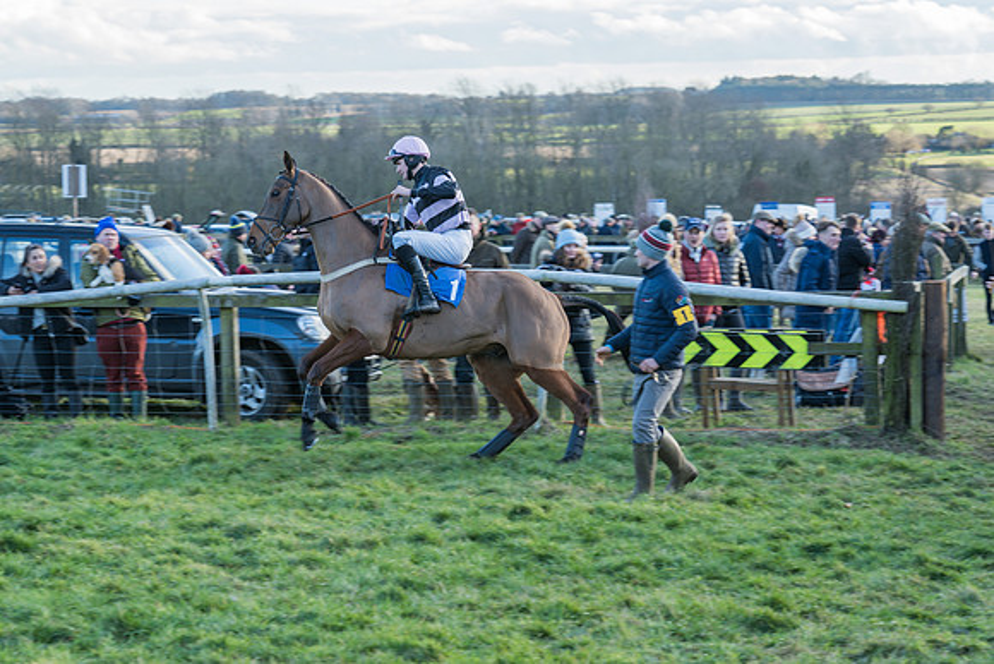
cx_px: 474
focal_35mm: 114
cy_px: 327
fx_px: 3137
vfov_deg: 12.1
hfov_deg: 18.0
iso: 200
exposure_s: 1/125
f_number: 5.6
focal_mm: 99
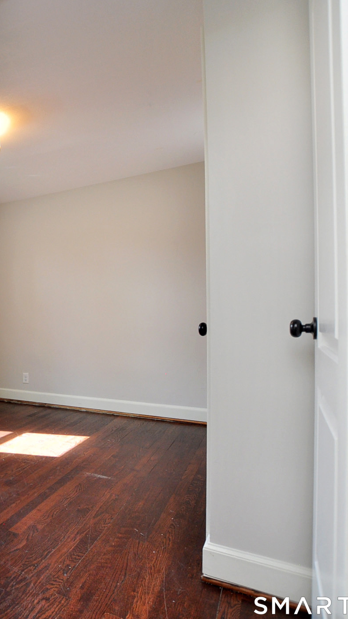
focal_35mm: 24
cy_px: 310
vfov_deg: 76.3
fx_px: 394
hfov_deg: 36.2
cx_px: -75
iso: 400
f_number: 4
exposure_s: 1/100
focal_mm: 10
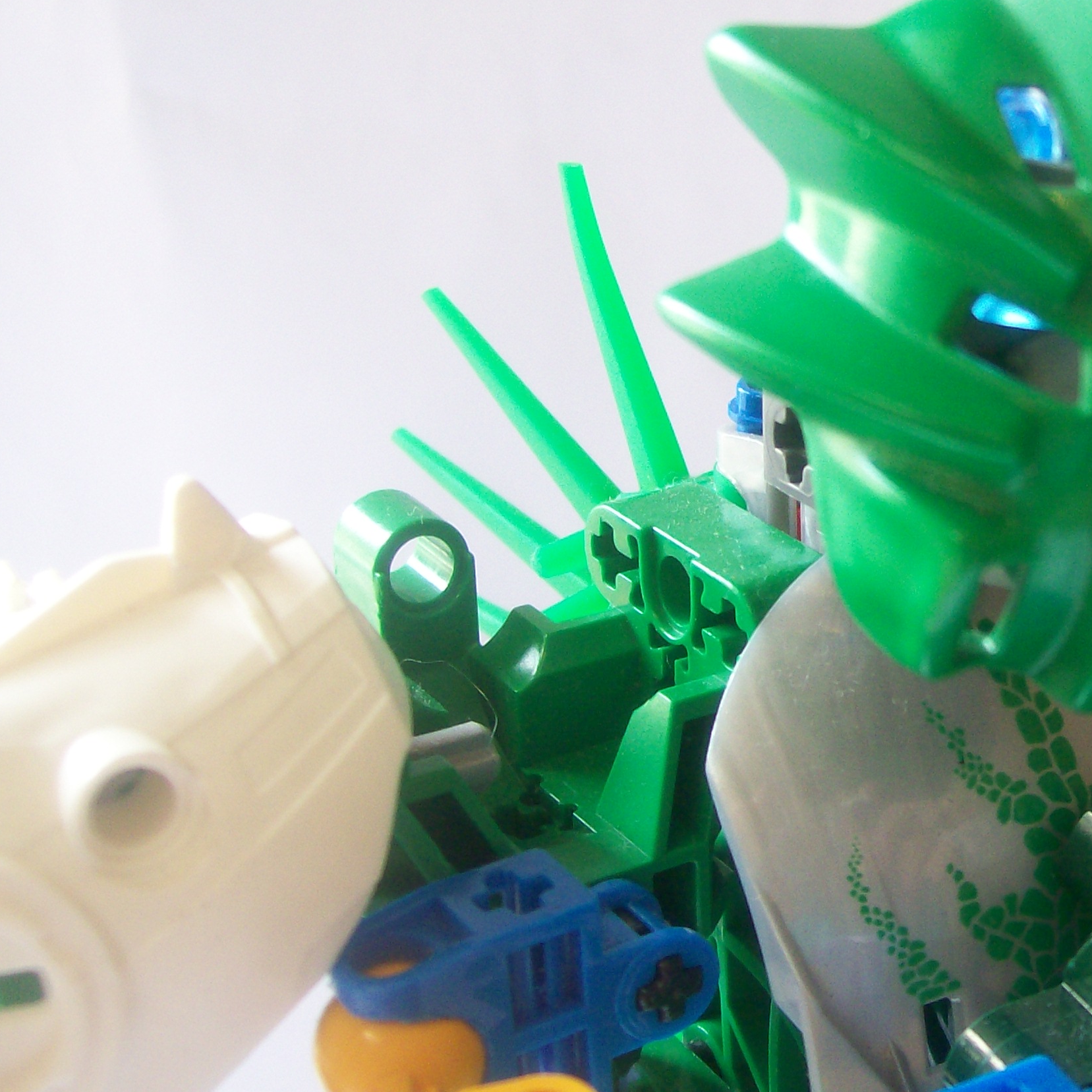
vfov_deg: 29.1
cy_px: 490
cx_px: 972
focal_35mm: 59
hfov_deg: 28.0
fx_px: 2106
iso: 113
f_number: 2.7
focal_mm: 6
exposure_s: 1/32
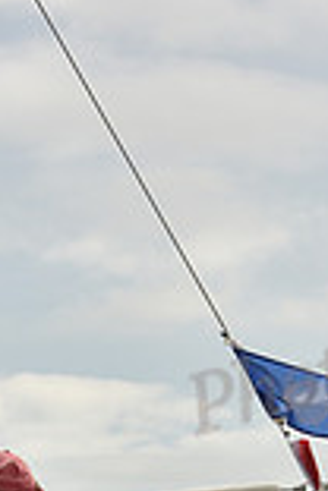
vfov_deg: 7.7
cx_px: 27
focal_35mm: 260
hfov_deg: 5.3
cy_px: 853
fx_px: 3553
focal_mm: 70
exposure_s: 1/800
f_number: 9
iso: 250
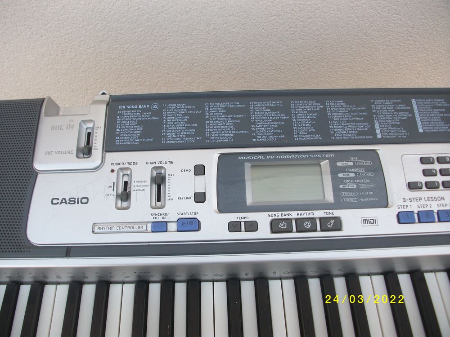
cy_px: 168
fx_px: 403
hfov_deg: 58.4
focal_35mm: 31
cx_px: 225
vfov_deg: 45.4
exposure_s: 1/156
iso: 80
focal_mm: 5.7
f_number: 2.9
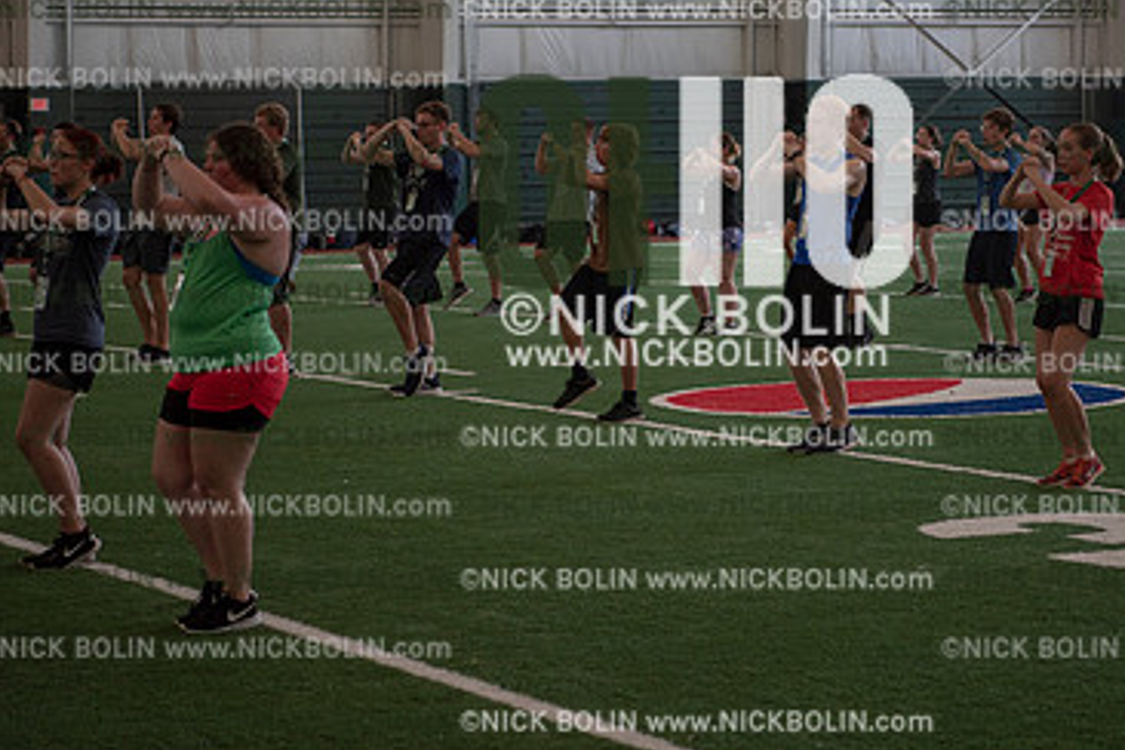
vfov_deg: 12.3
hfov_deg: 18.4
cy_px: 223
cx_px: 695
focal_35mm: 111
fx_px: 3468
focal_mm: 70
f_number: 2.8
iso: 640
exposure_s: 1/320
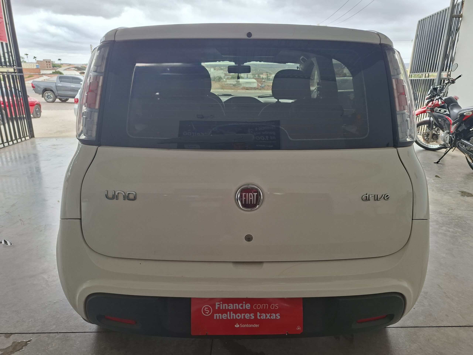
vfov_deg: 58.9
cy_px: 178
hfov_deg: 73.9
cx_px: 236
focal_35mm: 23
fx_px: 314
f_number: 1.8
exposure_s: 1/141
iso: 50
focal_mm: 5.54
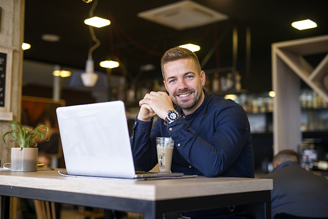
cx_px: 164
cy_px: 110
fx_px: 455
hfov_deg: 39.6
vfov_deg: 27.0
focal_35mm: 50
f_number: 2
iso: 320
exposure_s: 1/100
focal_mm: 50
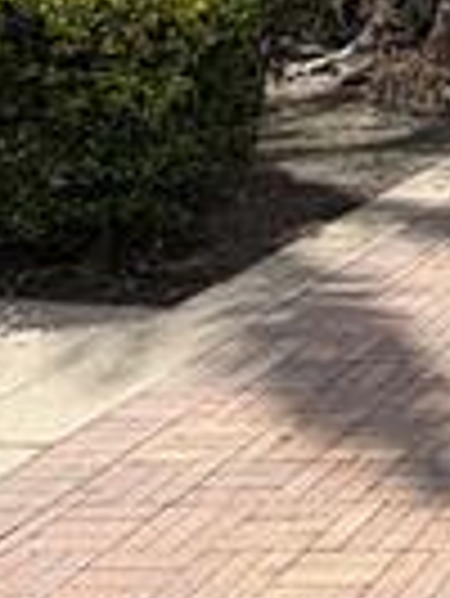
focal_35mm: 81
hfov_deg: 13.6
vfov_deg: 21.2
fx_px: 1402
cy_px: -234
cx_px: 1062
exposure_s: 1/770
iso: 20
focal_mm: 2.22
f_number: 2.2
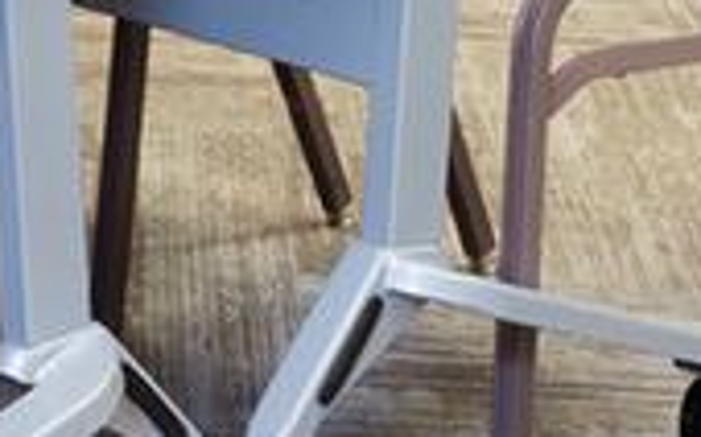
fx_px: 3456
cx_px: -990
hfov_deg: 10.1
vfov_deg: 6.7
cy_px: -752
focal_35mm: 181
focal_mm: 32
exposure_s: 1.3
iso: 64
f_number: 8
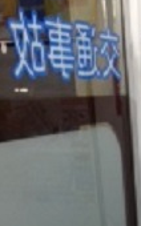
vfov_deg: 19.4
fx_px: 628
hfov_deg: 12.4
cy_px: 258
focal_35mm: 102
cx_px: 189
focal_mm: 4.28
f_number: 2.4
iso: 50
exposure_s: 1/24
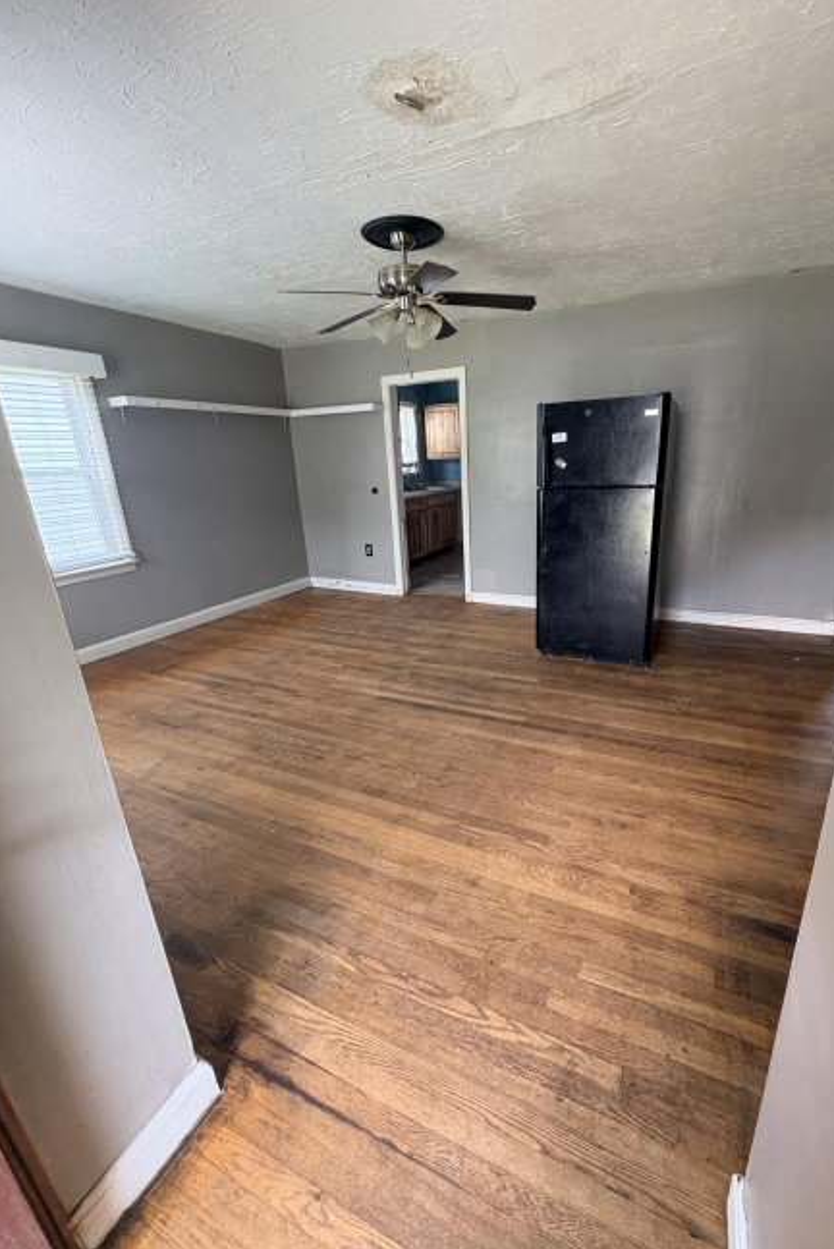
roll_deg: +2.3
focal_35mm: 15
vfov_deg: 100.4
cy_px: 628
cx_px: 463
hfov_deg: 77.1
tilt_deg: -17.5
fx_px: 521
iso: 320
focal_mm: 2.22
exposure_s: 1/60
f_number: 2.2
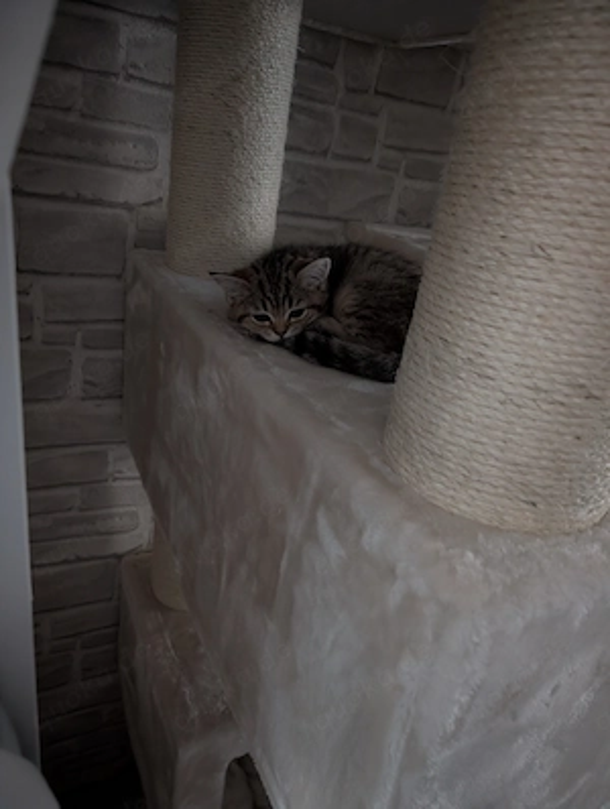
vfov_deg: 71.5
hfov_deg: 57.0
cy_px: 404
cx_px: 305
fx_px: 562
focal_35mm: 24
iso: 3380
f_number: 1.68
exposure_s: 1/15.5
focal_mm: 6.9
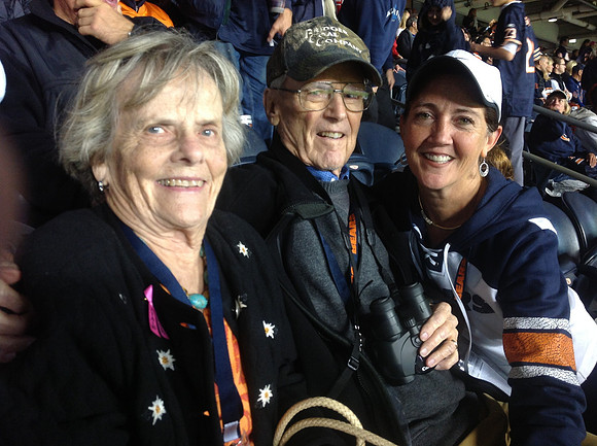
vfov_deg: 40.6
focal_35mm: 35
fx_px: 603
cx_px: 298
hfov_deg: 52.7
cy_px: 223
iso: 80
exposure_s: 1/15
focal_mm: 4.28
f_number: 2.4
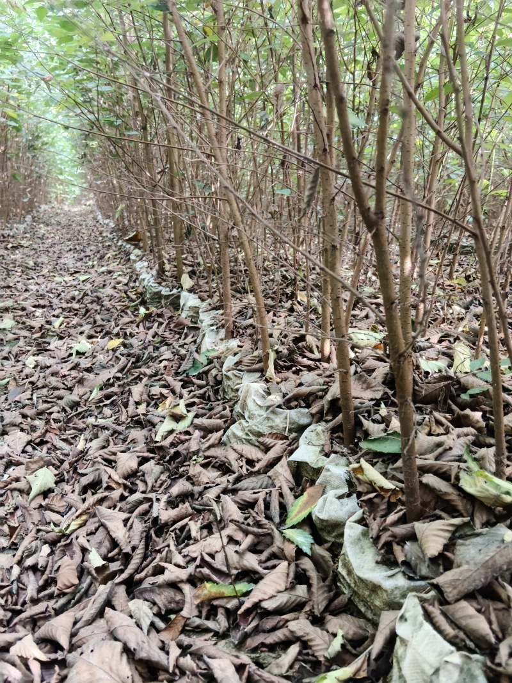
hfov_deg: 51.3
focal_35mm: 27
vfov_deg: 65.3
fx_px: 533
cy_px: 342
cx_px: 256
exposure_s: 1/50
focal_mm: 3.96
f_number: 1.8
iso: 500
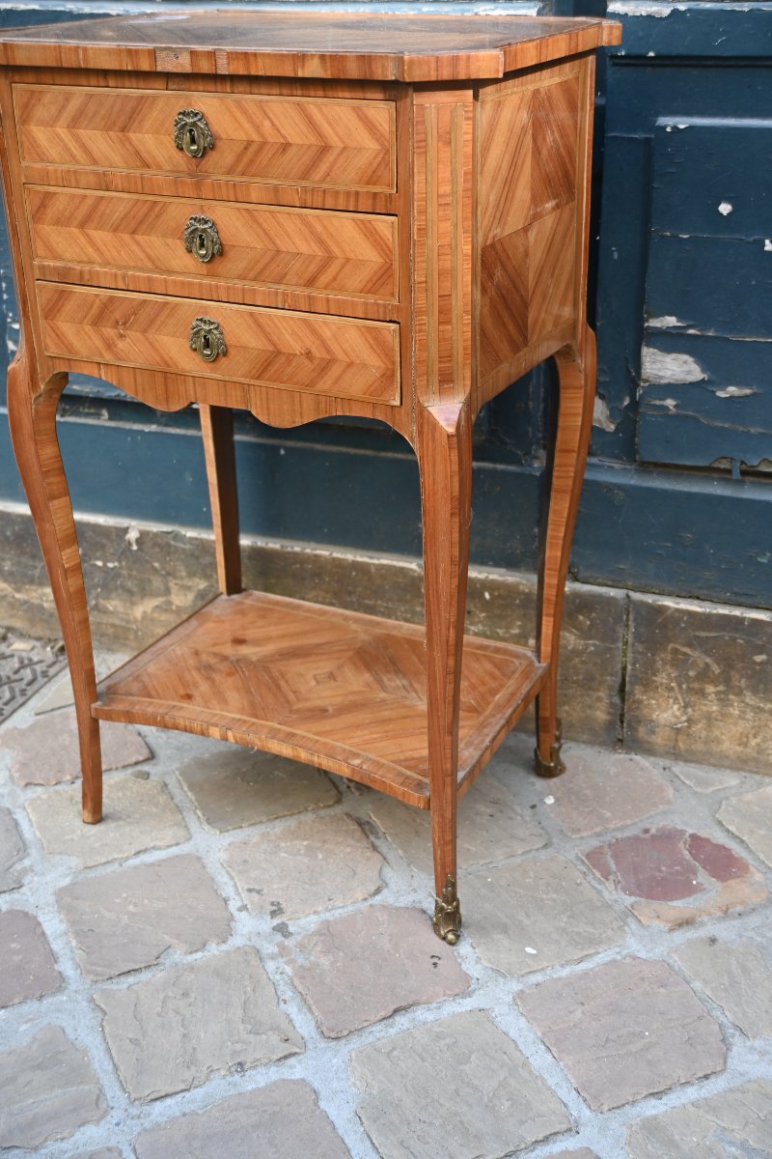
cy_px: 580
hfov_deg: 31.4
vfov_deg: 45.7
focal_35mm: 43
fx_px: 1375
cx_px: 386
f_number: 3.8
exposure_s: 1/200
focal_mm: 28.5
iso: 400
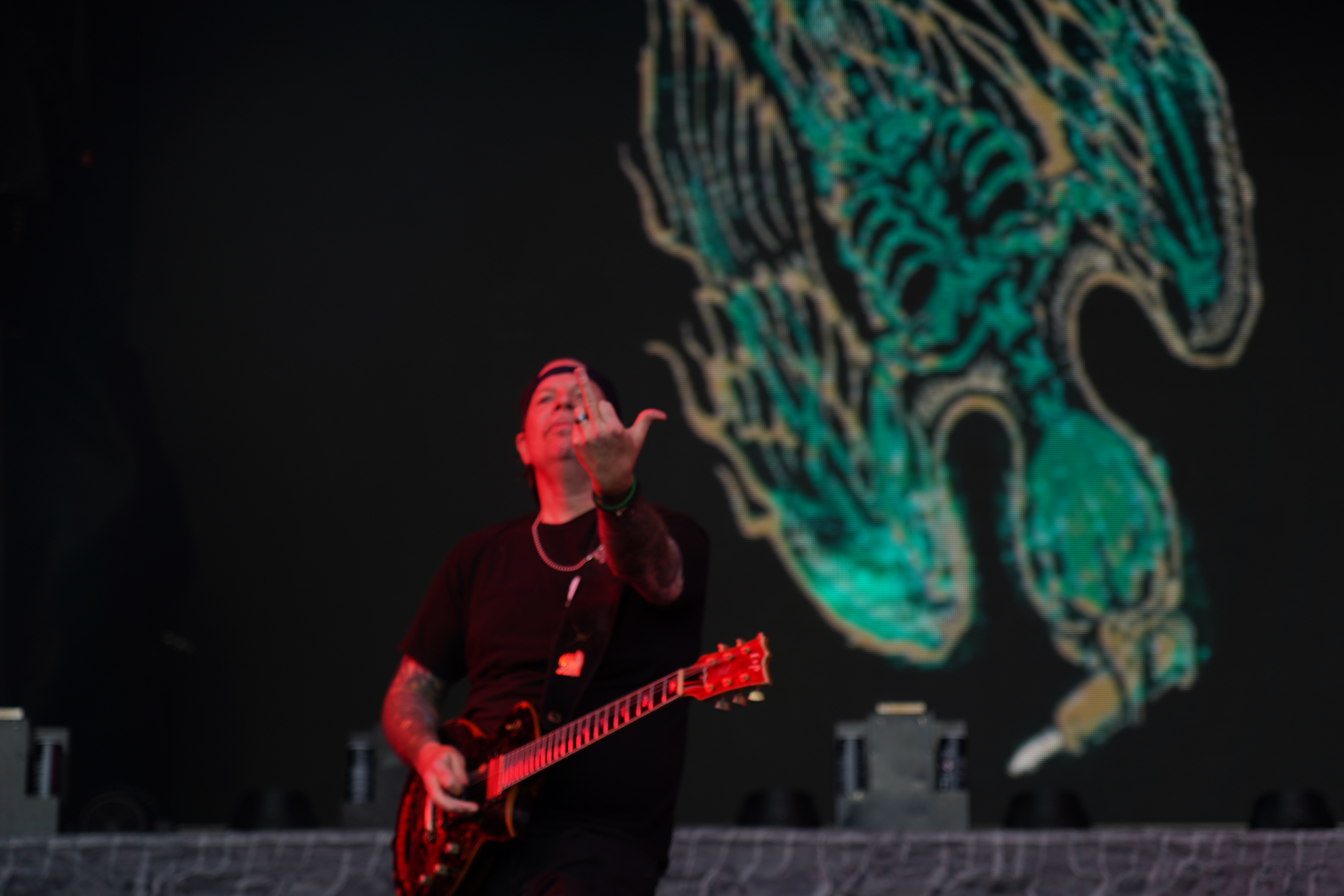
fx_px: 3920
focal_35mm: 105
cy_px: 448
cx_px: 672
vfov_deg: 13.0
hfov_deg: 19.5
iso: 100
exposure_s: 1/125
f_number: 4
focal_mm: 105
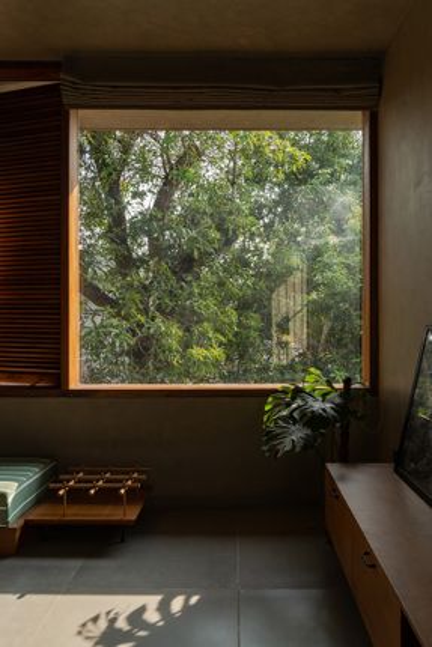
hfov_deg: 42.4
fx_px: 558
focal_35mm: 31
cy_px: 324
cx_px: 216
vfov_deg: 60.3
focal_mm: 31
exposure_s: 1/100
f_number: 8
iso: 125
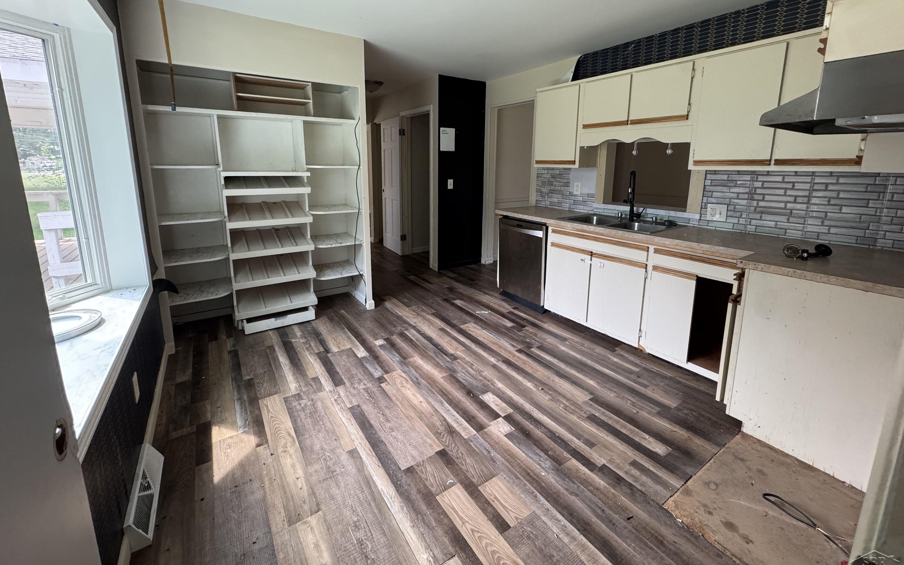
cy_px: 227
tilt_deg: -9.8
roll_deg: +0.2
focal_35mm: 15
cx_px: 448
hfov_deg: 101.5
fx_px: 370
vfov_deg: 74.0
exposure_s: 1/120
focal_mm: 2.22
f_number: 2.2
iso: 320
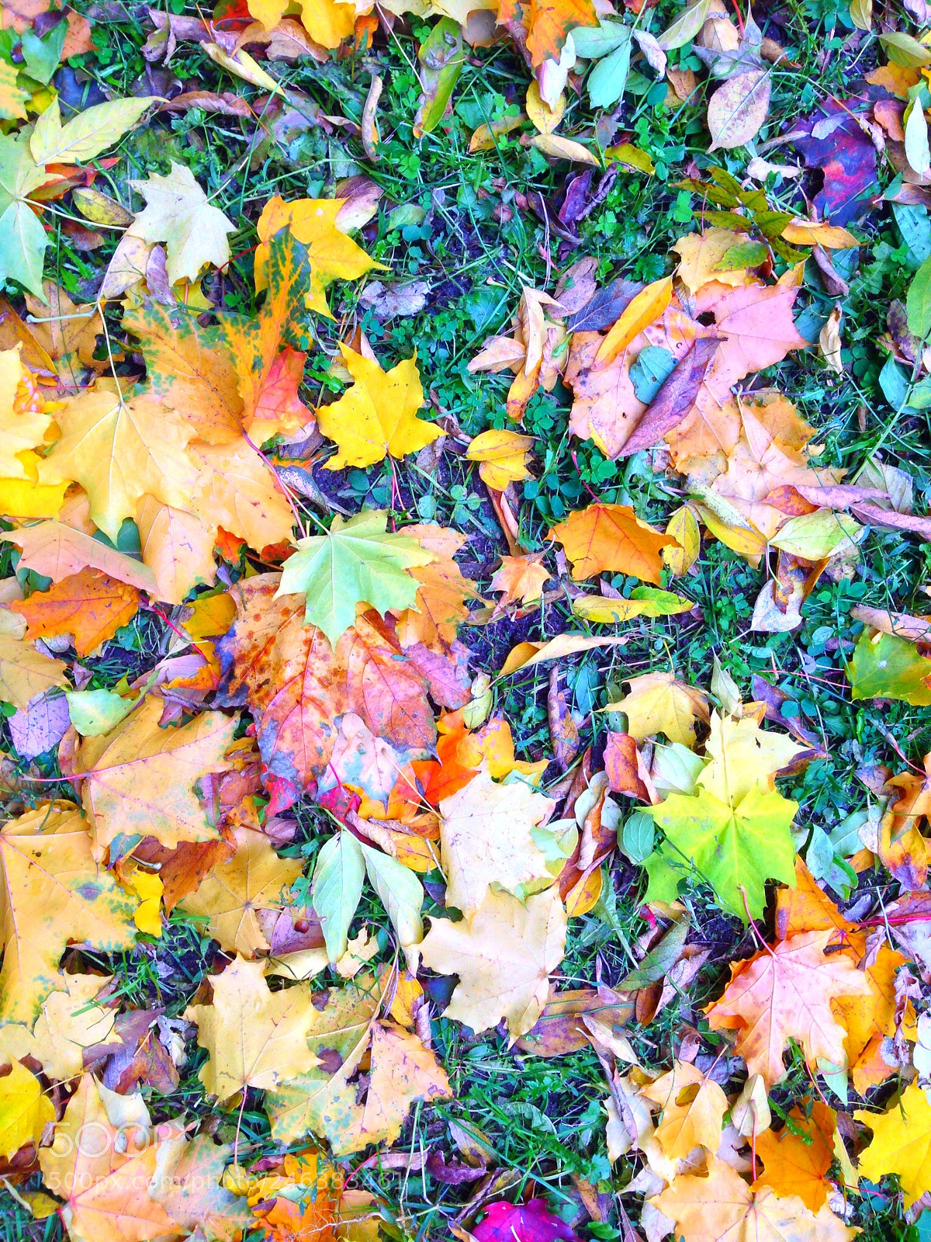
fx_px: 1183
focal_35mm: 33
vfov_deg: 55.4
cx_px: 466
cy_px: 621
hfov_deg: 42.9
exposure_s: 1/129
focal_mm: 4.12
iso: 50
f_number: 2.4
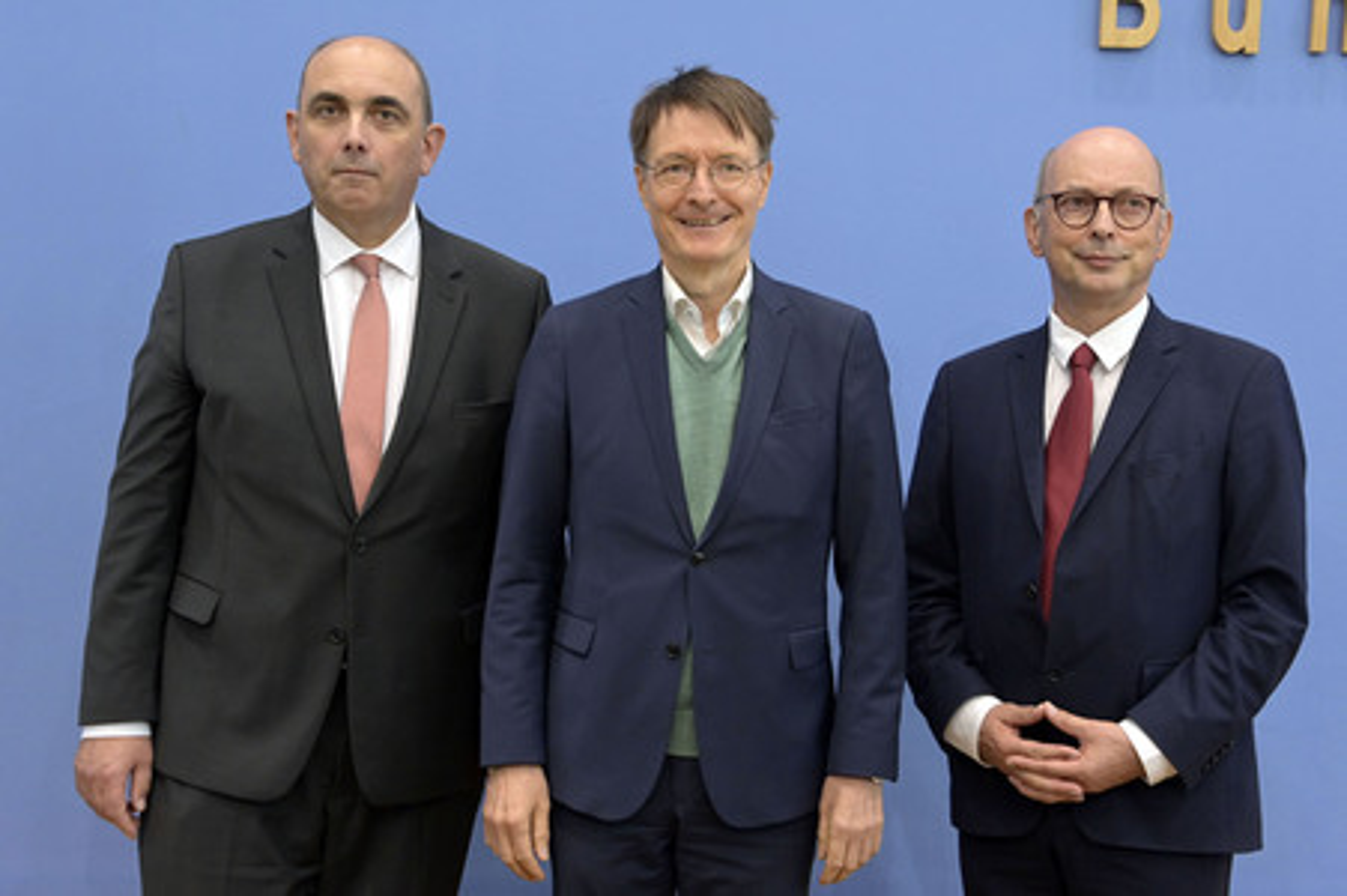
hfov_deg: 44.5
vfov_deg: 30.5
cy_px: 448
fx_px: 1645
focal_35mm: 44
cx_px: 674
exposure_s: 1/400
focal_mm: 44
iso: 5000
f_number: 6.3
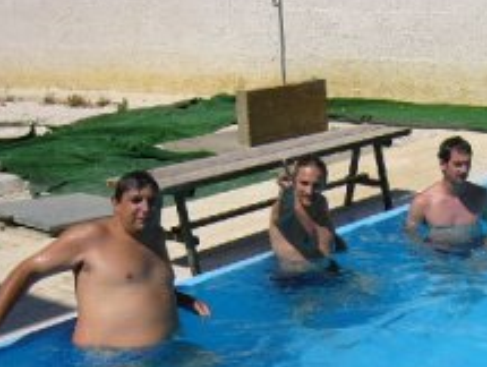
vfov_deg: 22.1
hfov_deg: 28.9
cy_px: 328
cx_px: 415
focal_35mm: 65
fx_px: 916
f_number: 8
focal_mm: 5.8
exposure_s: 1/500
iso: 50
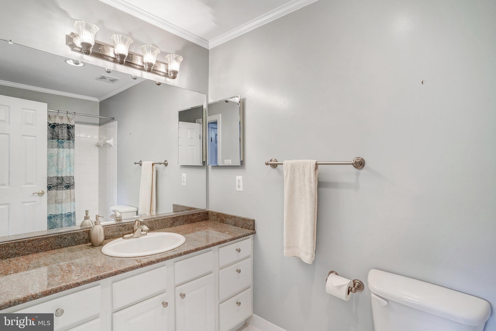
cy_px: 166
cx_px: 248
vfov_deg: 70.4
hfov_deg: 93.3
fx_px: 234
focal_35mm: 17
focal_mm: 17
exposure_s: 1/30
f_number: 8
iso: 1250
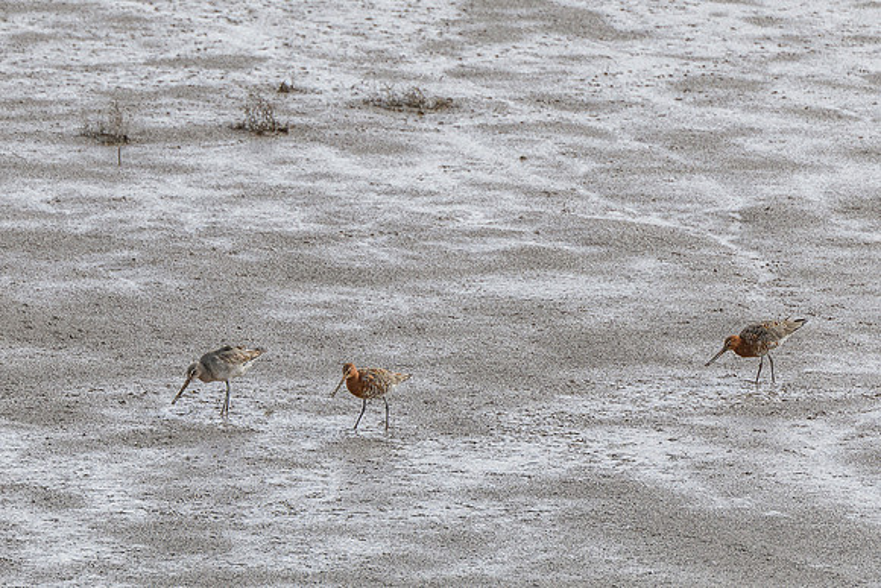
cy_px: 328
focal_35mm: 895
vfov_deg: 1.5
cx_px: 224
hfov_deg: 2.3
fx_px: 21907
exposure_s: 1/1600
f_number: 6.3
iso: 450
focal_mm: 400
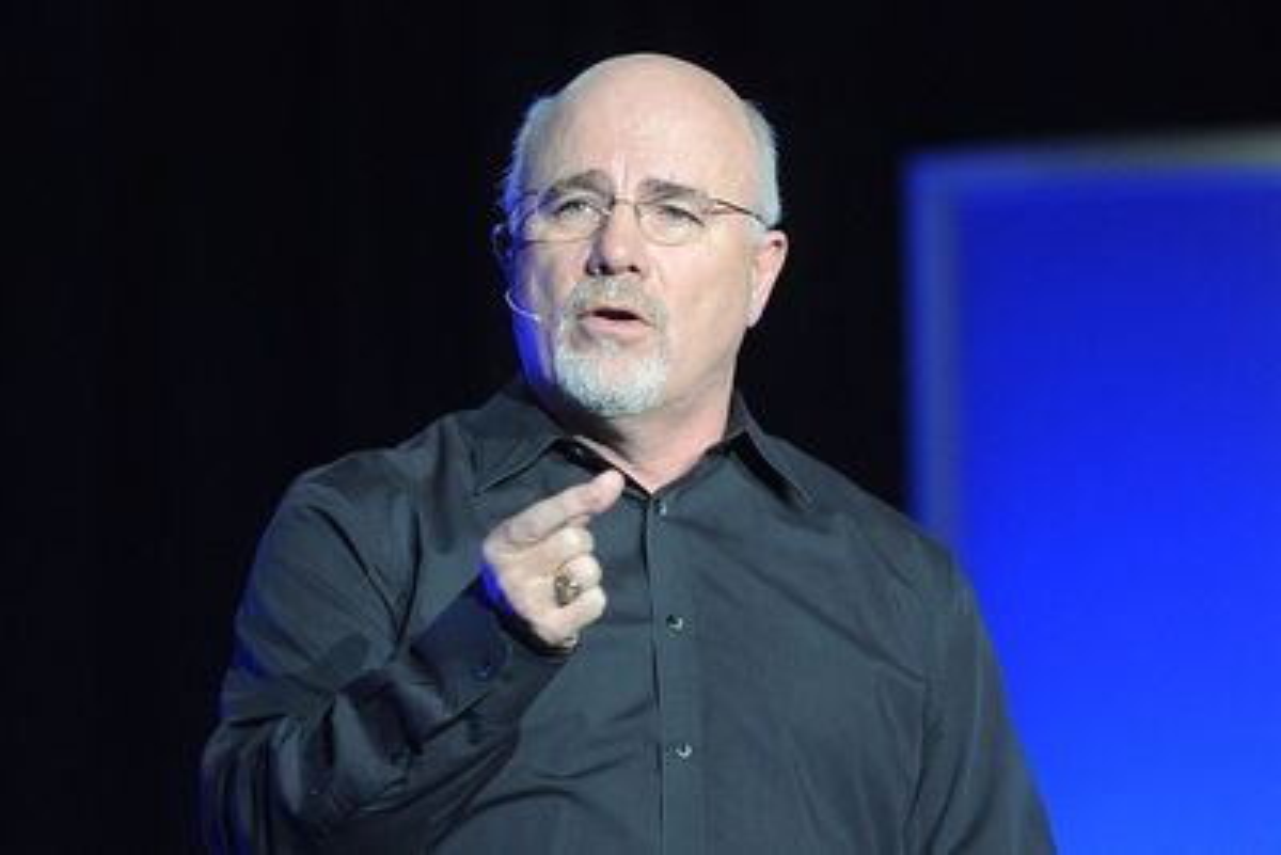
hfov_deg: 4.6
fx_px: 16017
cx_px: 640
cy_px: 428
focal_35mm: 450
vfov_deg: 3.1
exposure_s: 1/200
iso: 2000
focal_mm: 300
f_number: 2.8
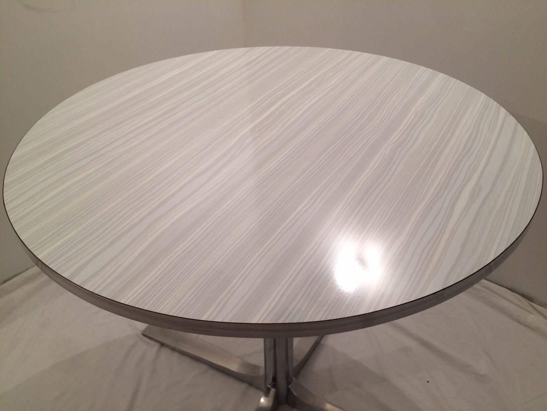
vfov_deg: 48.2
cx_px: 274
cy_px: 206
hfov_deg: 61.7
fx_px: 458
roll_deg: -0.7
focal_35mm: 29
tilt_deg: -37.2
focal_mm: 4.15
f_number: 2.2
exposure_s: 1/33
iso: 100
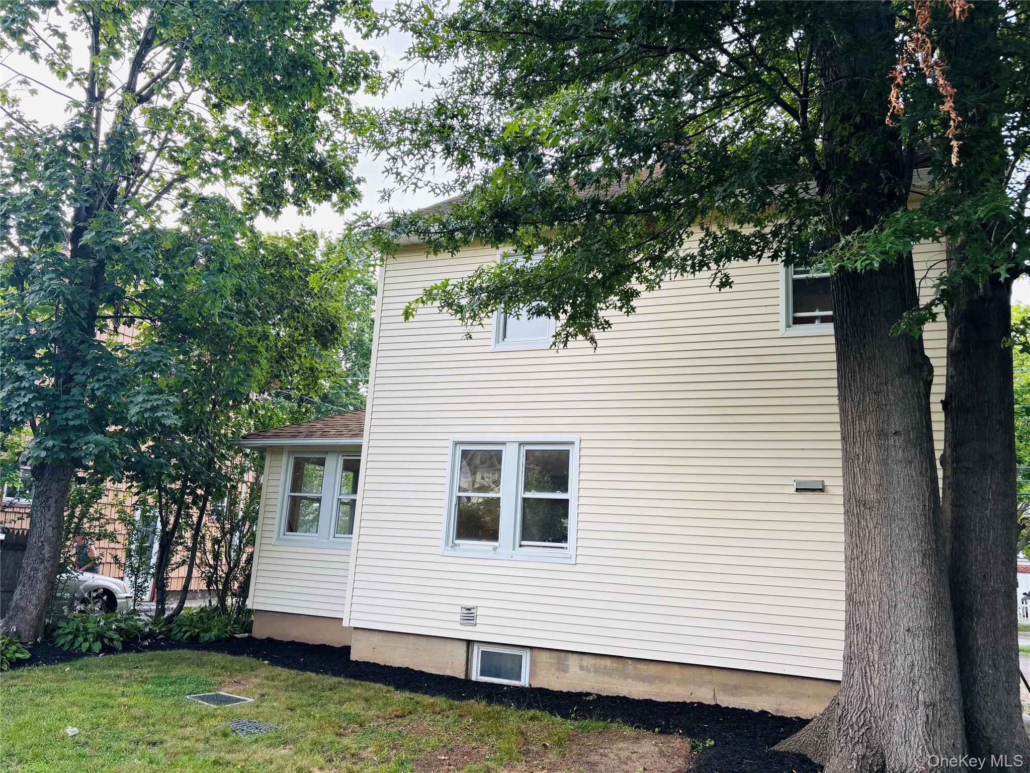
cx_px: 515
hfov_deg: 67.3
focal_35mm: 26
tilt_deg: +12.0
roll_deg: -3.3
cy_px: 386
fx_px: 774
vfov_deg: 53.1
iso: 40
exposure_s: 1/142
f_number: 1.6
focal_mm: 5.96
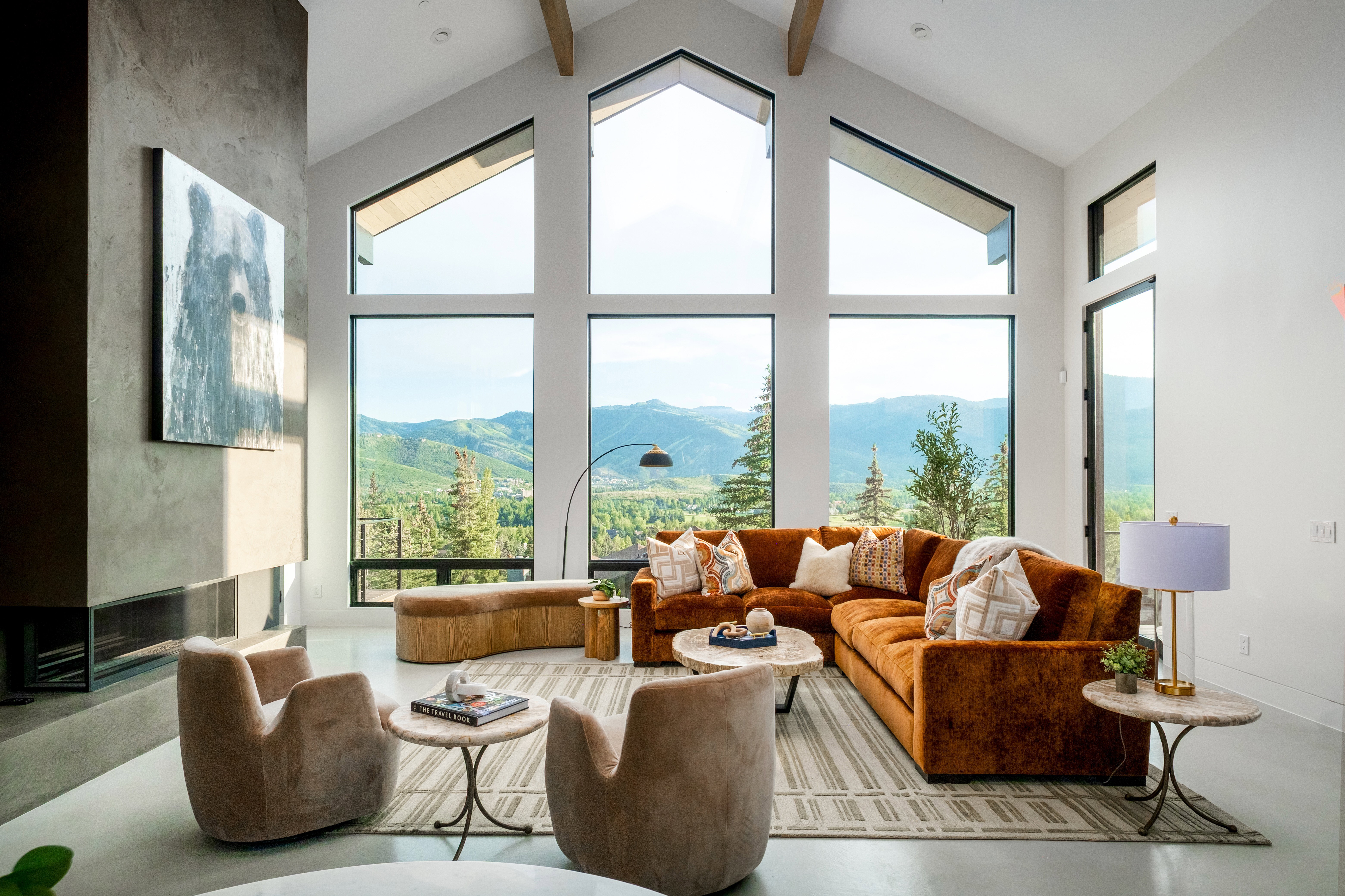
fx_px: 710
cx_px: 672
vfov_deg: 64.5
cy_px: 448
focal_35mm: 19
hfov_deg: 86.9
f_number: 9
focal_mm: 12.6
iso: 400
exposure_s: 1/250
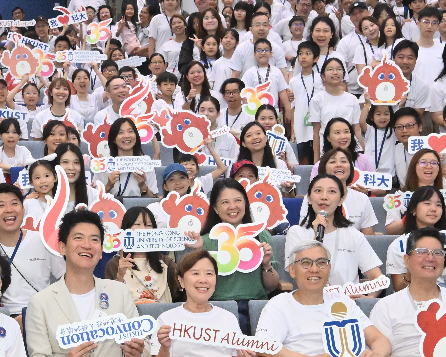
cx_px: 84
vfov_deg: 19.2
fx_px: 1043
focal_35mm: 79
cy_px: 287
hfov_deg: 23.7
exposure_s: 1/125
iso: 5000
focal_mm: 25.5
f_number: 8
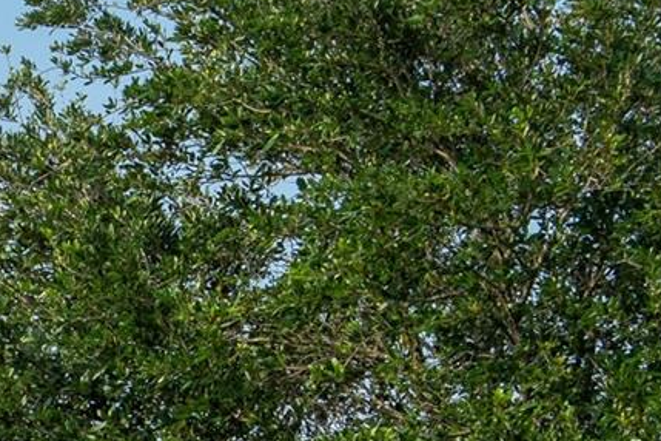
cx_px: -775
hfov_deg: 8.4
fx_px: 4204
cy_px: 855
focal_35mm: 229
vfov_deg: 5.9
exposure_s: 1/250
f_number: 9
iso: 100
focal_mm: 32
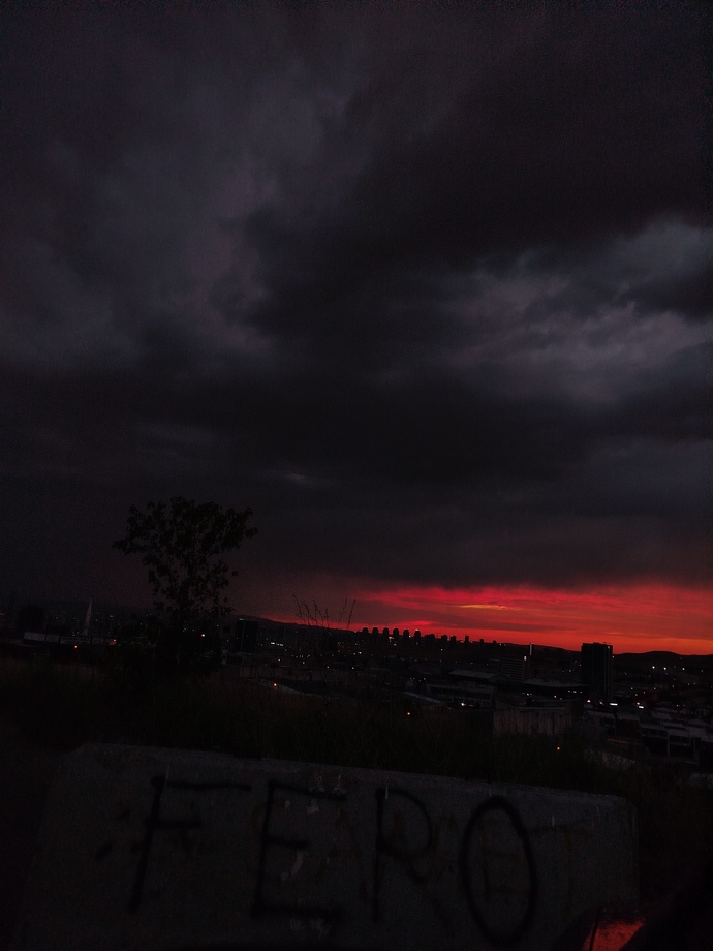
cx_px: 356
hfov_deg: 56.8
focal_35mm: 24
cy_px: 476
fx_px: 659
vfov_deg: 71.6
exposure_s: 1/50
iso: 100
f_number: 1.7
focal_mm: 5.31
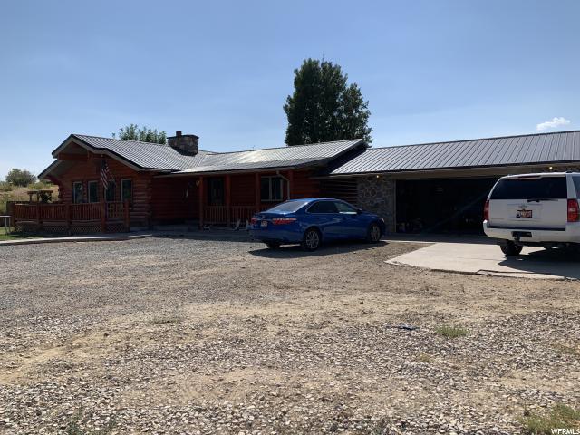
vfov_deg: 53.1
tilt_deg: -0.4
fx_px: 436
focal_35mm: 26
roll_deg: +0.5
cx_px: 290
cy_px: 218
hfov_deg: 67.3
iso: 25
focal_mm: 4.25
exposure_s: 1/3650
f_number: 1.8
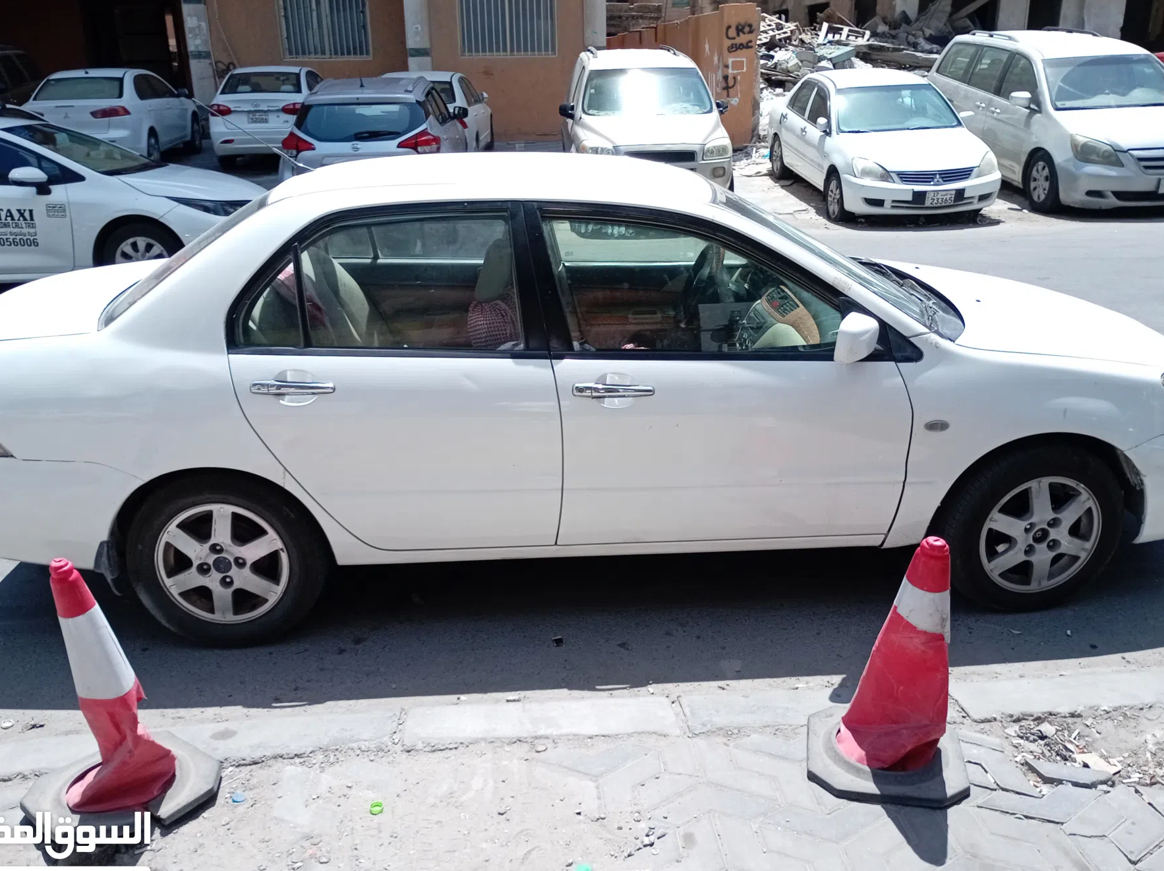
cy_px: 432
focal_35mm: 29
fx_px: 974
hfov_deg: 61.7
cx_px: 587
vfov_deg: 48.2
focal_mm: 4.27
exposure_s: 1/749
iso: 100
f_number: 1.8
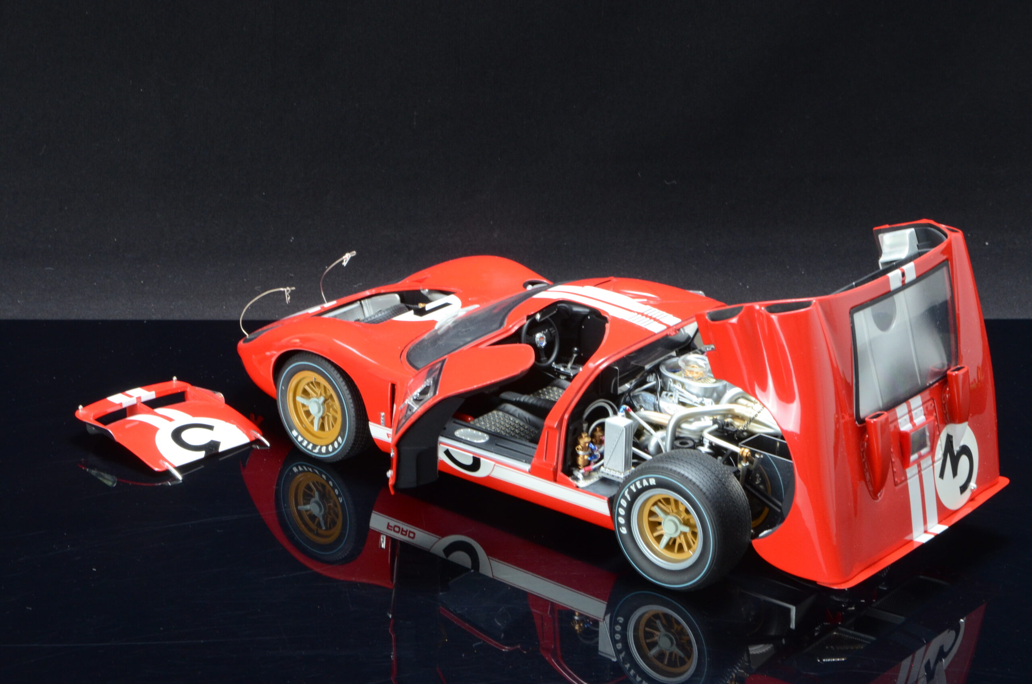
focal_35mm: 87
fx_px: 2489
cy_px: 342
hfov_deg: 23.4
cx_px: 516
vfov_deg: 15.6
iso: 1000
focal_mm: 58
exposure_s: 1/6
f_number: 18
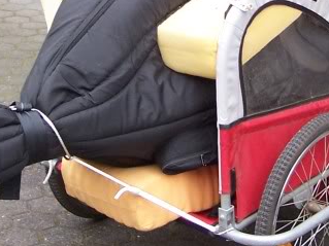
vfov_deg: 12.0
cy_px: 10
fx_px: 1159
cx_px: 202
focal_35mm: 122
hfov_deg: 16.1
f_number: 2.8
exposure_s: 1/30
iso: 140
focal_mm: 6.3
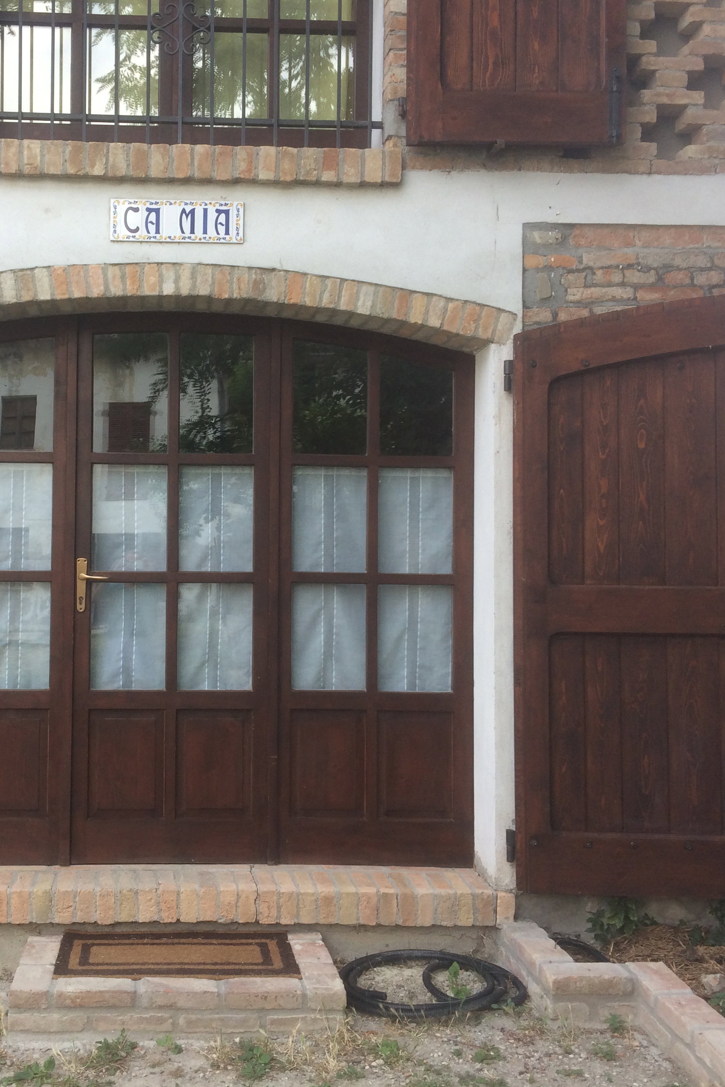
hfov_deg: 32.1
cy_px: 536
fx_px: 1238
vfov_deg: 47.4
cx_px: 194
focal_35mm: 41
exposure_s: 1/105
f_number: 2.2
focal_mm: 4.15
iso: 32
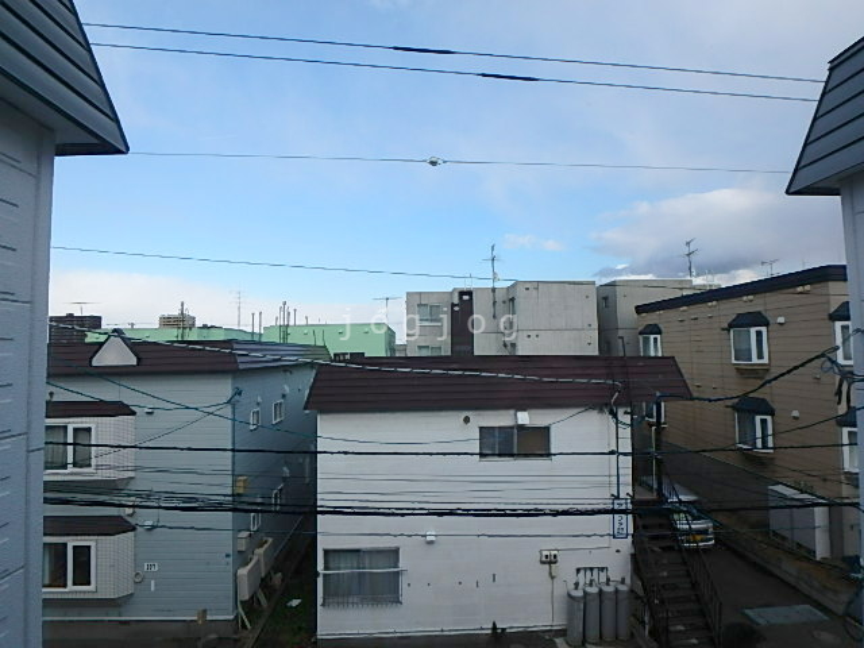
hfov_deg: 79.0
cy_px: 324
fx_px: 524
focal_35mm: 21
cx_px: 432
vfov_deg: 63.4
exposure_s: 1/800
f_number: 3.5
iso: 125
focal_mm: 3.7
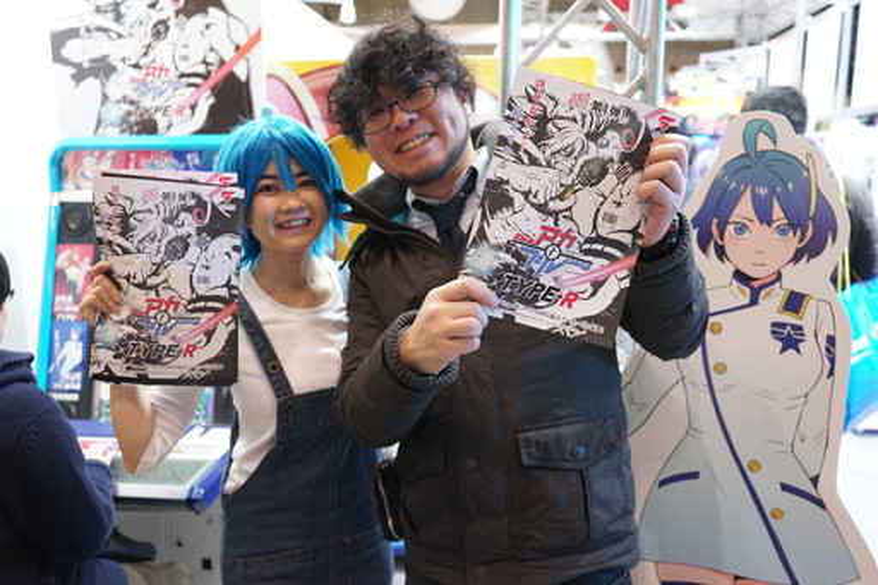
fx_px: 683
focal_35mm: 28
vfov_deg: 46.4
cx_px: 439
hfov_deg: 65.5
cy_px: 292
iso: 1600
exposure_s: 1/60
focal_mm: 28
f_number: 3.5
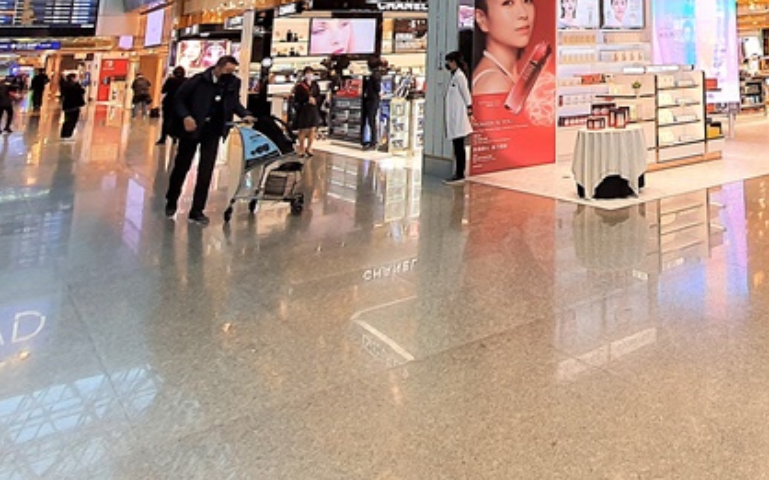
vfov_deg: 32.0
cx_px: 692
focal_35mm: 33
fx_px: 691
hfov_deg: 51.4
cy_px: -92
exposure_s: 1/60
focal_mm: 1.74
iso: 50
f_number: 2.2
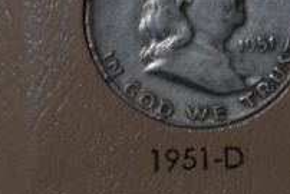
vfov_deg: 2.1
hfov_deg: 3.1
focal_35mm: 669
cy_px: 313
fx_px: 5393
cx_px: 639
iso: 1600
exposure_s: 1/160
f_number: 8
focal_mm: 90
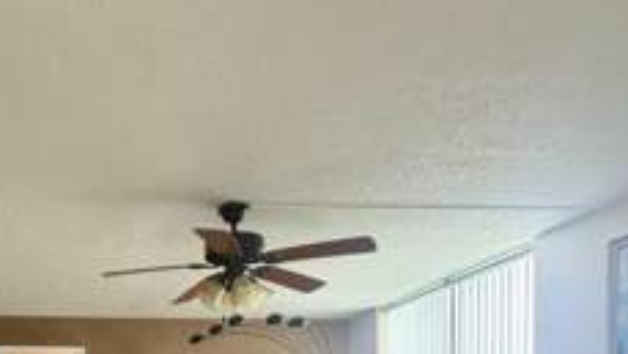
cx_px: 134
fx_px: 533
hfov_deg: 56.9
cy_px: 482
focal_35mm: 32
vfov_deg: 28.6
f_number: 2.2
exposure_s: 1/52
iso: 250
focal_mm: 2.22
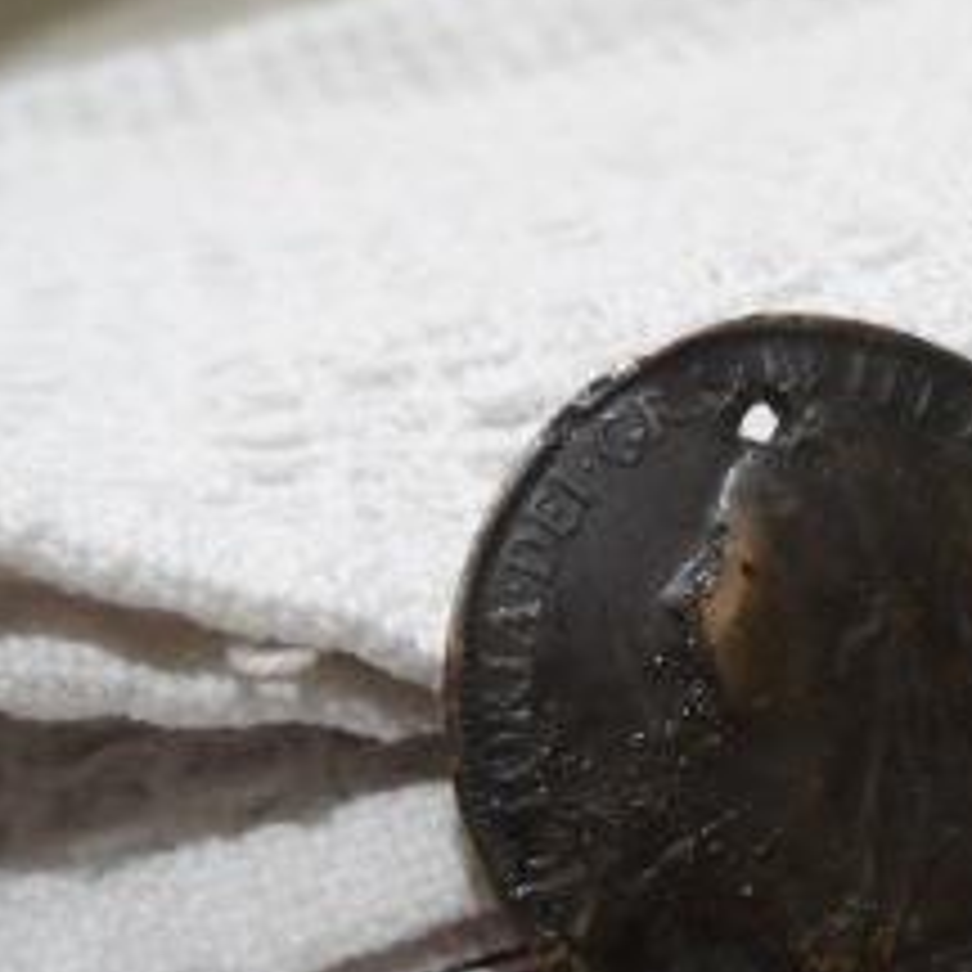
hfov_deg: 37.2
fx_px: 1398
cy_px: 648
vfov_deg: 37.9
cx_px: 752
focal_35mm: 44
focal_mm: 4
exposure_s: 1/20
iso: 400
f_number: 3.2
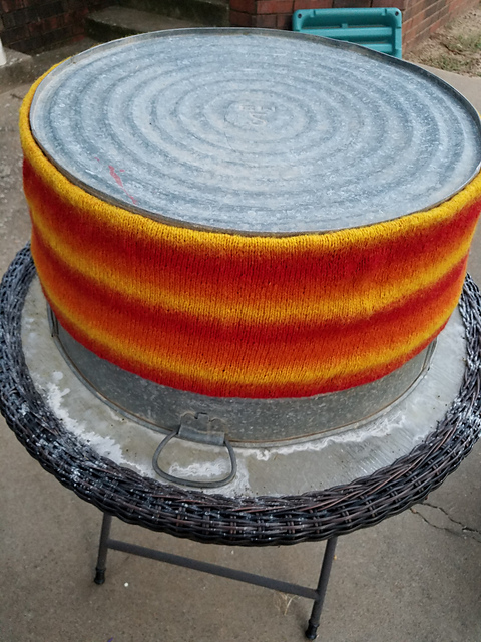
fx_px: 482
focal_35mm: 26
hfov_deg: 53.1
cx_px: 240
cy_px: 321
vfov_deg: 67.3
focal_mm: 4.2
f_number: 1.7
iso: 200
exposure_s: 1/10
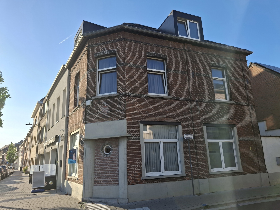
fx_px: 202
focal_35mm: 25
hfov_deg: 69.4
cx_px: 140
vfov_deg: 54.9
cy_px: 105
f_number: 1.8
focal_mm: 4.69
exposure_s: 1/892
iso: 25
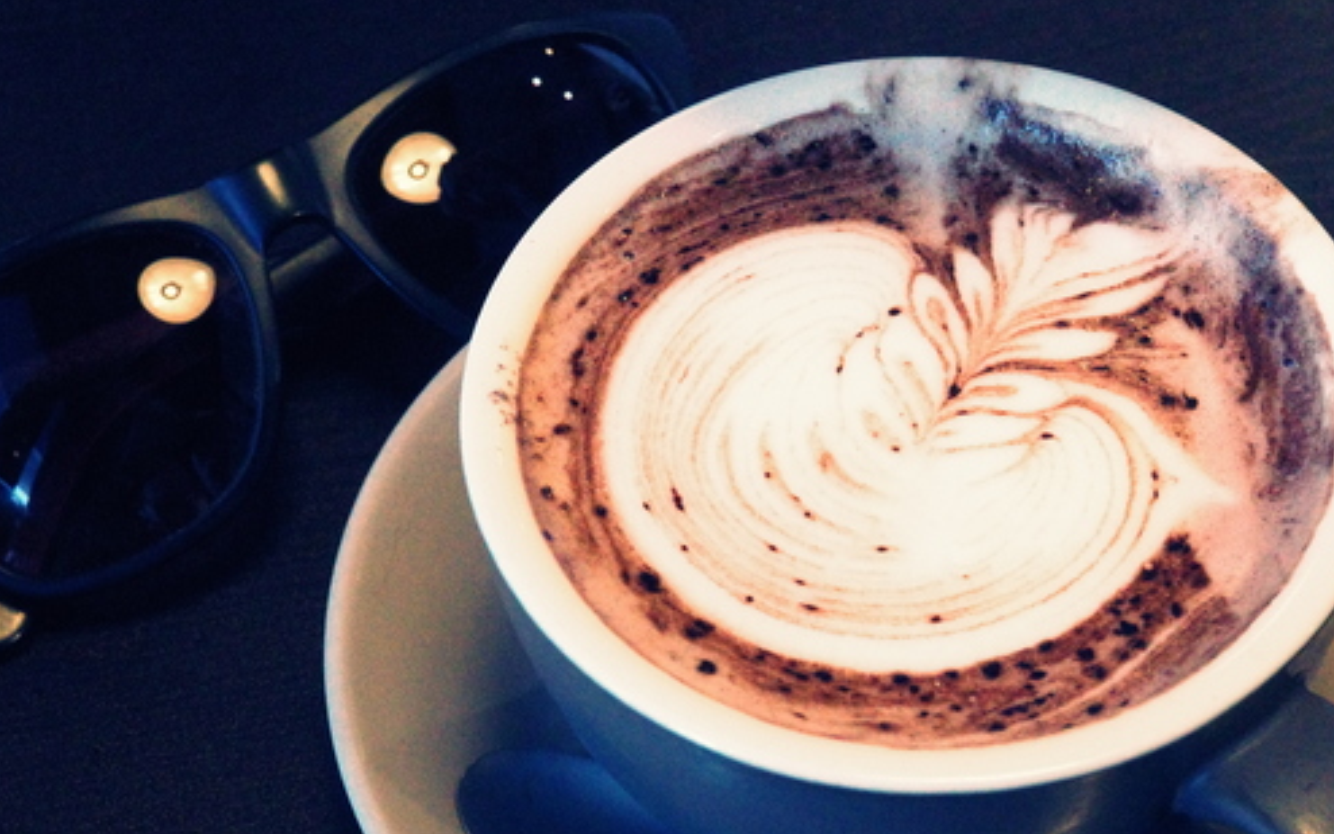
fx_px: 2400
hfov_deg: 31.0
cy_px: 649
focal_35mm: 66
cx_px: 726
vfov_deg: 19.5
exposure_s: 1/100
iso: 8000
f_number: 8
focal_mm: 26
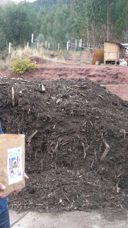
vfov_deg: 37.2
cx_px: 12
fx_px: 338
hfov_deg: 21.0
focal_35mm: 56
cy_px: 114
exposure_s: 1/32.8
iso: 50
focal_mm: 6.3
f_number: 3.2
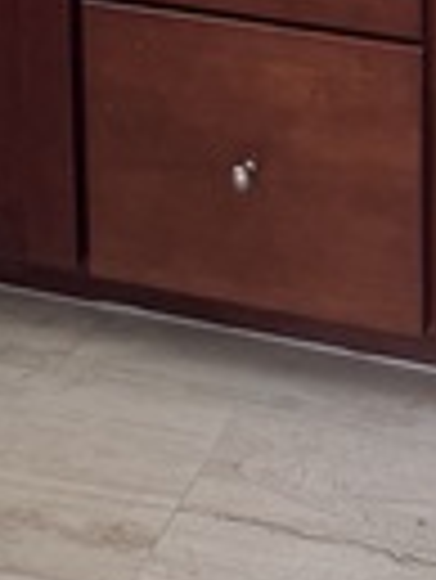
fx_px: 2079
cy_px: -591
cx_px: 391
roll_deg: +0.6
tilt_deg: -9.8
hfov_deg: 11.9
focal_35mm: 124
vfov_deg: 13.5
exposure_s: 1/121
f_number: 1.78
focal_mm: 6.76
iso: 80
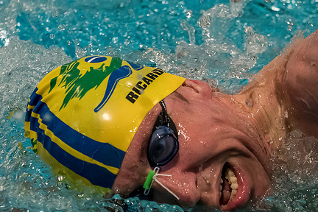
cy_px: 53
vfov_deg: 4.0
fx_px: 3021
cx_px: 146
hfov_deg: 6.0
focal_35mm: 342
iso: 3200
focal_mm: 90
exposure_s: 1/1000
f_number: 2.8
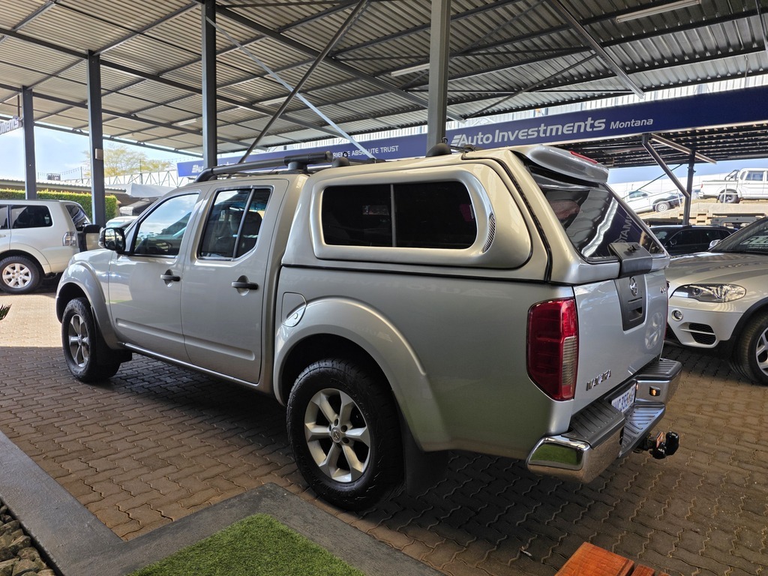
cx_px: 384
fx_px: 510
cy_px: 288
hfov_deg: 73.9
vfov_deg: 58.9
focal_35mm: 23
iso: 25
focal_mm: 6.25
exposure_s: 1/359
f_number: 1.7
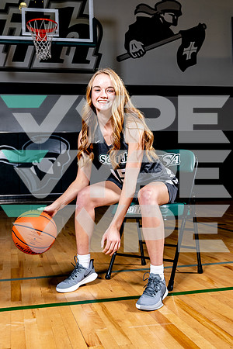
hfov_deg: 34.1
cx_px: 90
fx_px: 379
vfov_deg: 49.6
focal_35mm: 39
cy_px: 174
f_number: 5.6
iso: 250
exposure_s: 1/125
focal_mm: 26
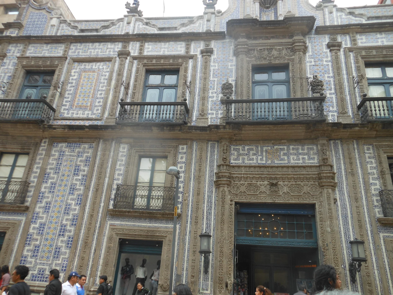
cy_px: 148
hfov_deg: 69.4
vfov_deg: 54.9
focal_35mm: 25
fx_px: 284
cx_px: 196
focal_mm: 4.5
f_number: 3.2
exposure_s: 1/250
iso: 80
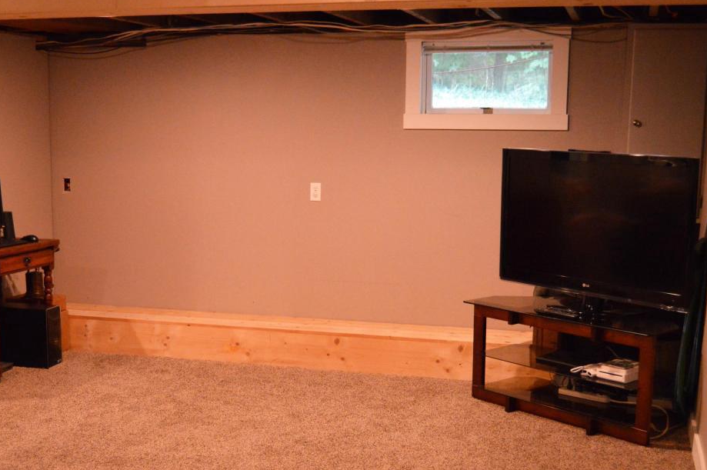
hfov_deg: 40.3
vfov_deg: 27.4
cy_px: 287
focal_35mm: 49
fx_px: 961
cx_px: 303
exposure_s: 1/60
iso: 3200
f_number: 4
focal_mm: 26
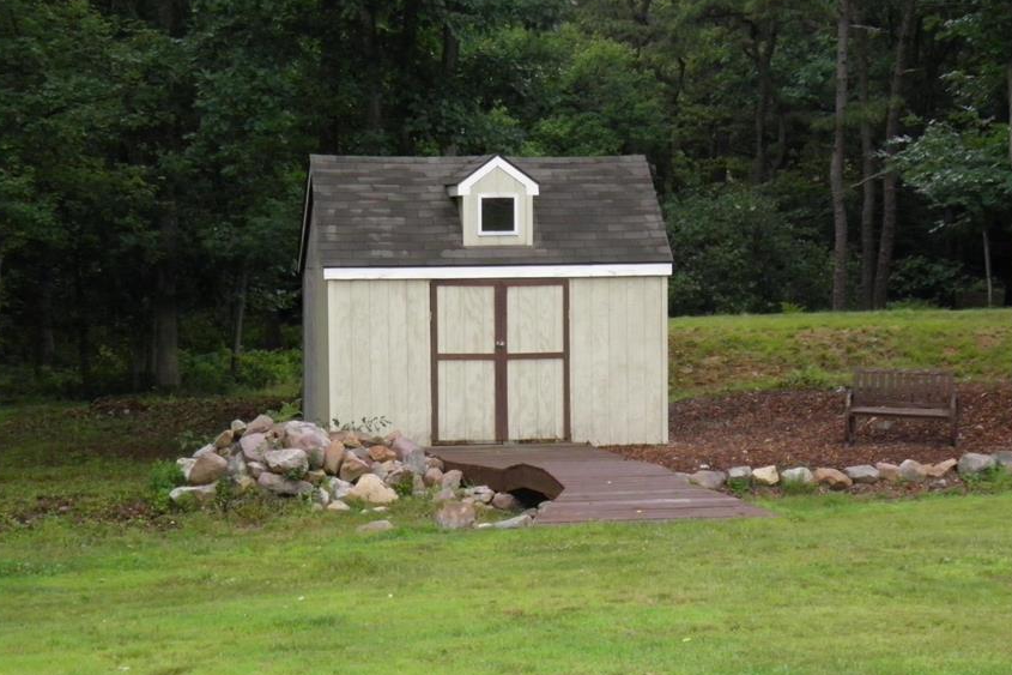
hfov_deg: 22.1
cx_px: 580
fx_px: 2586
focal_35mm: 92
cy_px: 326
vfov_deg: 14.9
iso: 320
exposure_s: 1/100
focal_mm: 13.2
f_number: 3.9
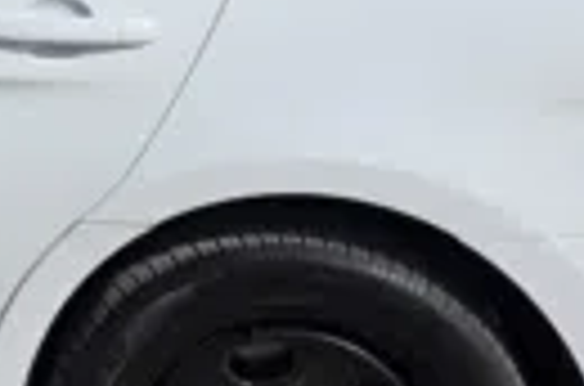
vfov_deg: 11.5
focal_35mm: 118
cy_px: 27
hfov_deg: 15.6
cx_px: -359
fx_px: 1910
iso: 50
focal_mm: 6.3
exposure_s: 1/10000
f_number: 1.7
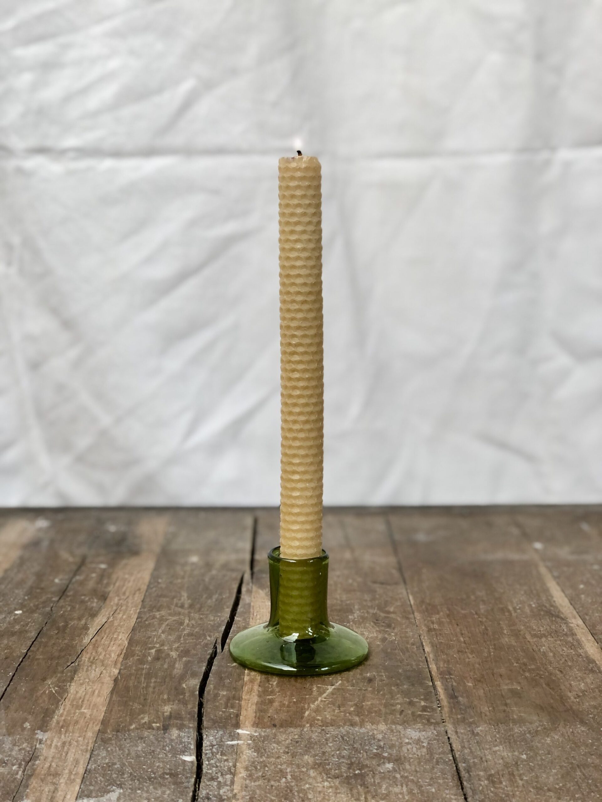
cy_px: 401
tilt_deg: -9.5
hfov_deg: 25.7
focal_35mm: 57
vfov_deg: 33.8
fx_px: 1322
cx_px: 301
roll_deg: +0.6
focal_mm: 6.6
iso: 20
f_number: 2.8
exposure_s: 1/30
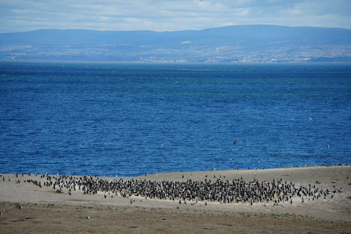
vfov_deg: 5.2
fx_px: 2573
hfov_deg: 7.8
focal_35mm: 264
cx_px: 176
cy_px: 117
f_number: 8
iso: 100
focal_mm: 264
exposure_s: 1/400
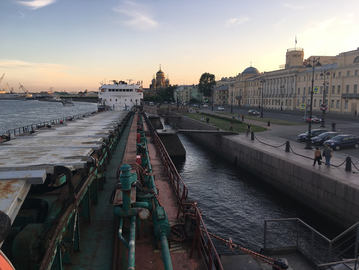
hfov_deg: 61.7
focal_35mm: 29
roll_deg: -0.3
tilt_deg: -8.8
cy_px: 135
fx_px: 301
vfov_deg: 48.2
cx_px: 180
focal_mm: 4.15
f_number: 2.2
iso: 25
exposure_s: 1/204
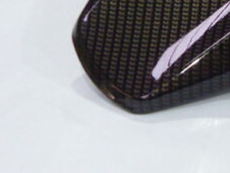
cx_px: 362
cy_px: -10
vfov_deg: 12.1
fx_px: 805
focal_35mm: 121
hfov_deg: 14.9
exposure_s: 1/30
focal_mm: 6.3
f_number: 2.8
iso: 200
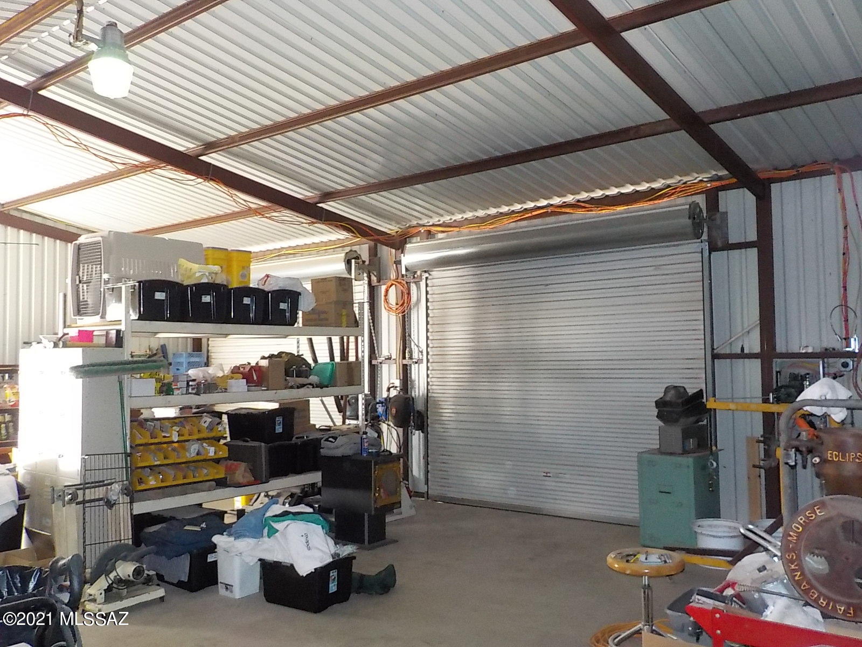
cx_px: 431
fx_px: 747
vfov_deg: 46.8
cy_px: 324
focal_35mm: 30
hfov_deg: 60.0
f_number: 3.3
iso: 560
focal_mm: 4.1
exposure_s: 1/30
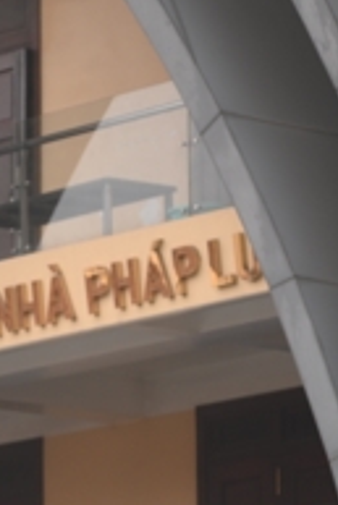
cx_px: -52
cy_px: 529
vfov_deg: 5.6
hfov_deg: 3.7
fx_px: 5201
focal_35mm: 370
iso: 400
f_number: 4
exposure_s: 1/1000
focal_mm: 110
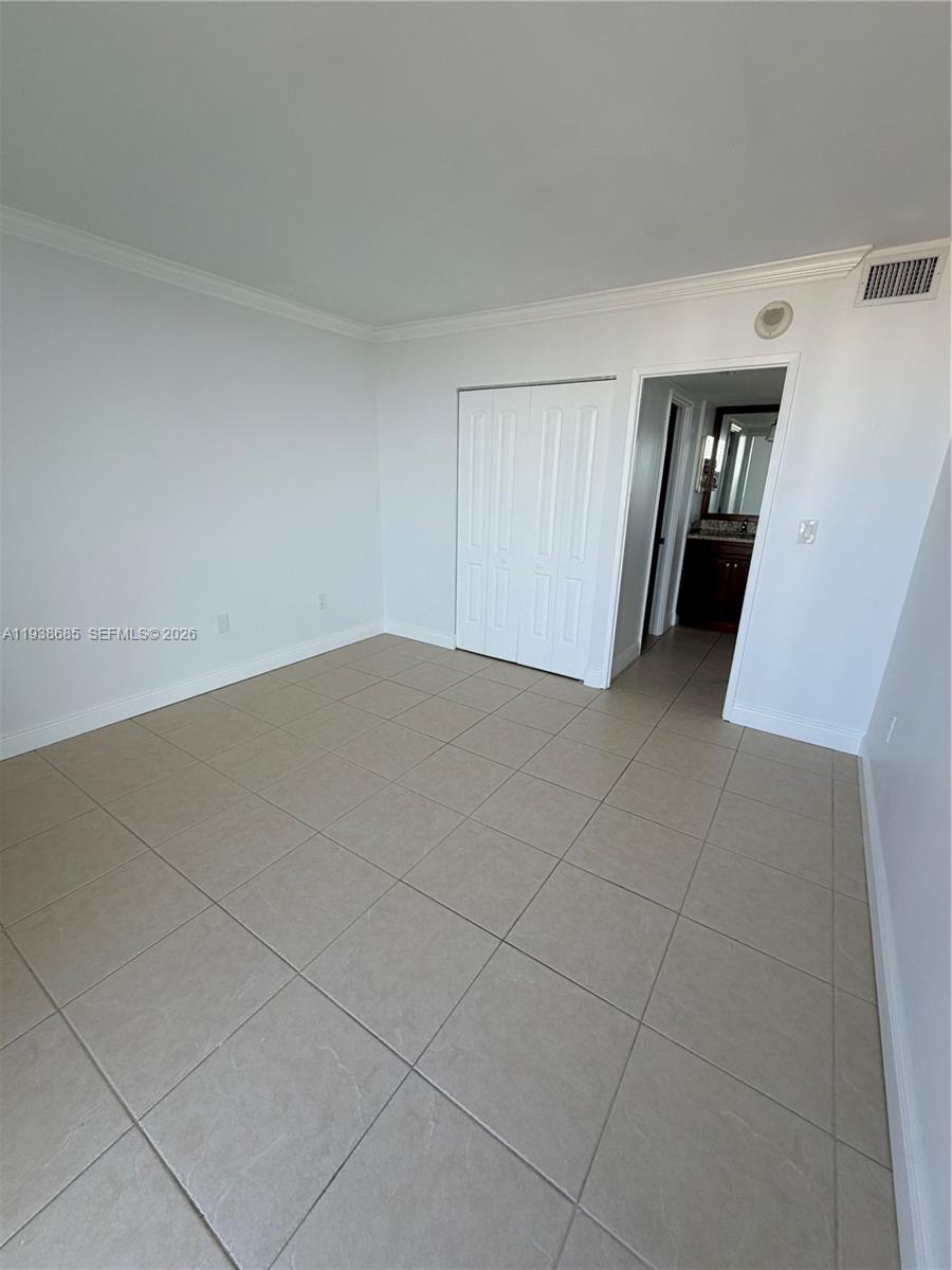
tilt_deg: -18.6
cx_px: 476
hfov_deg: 85.7
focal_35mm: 14
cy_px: 635
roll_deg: -2.9
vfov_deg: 102.1
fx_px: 513
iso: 64
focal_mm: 2.22
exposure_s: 1/121
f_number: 2.2
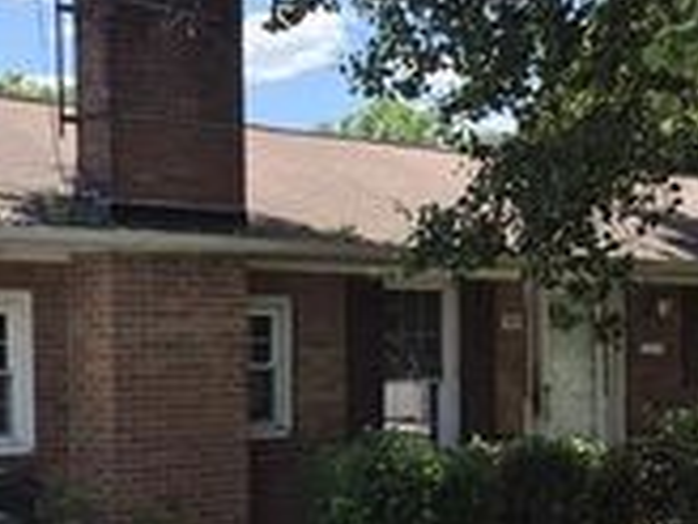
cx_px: 243
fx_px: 1411
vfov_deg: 20.8
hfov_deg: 27.6
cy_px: 411
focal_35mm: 70
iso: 25
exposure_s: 1/1232
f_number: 1.8
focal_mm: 5.4
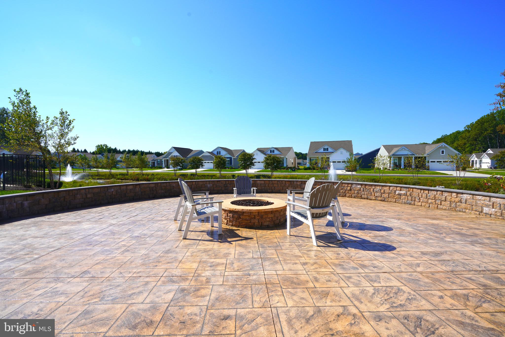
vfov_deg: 73.8
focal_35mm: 16
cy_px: 168
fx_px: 224
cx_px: 252
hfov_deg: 96.7
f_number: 10
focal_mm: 16
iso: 100
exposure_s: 1/200
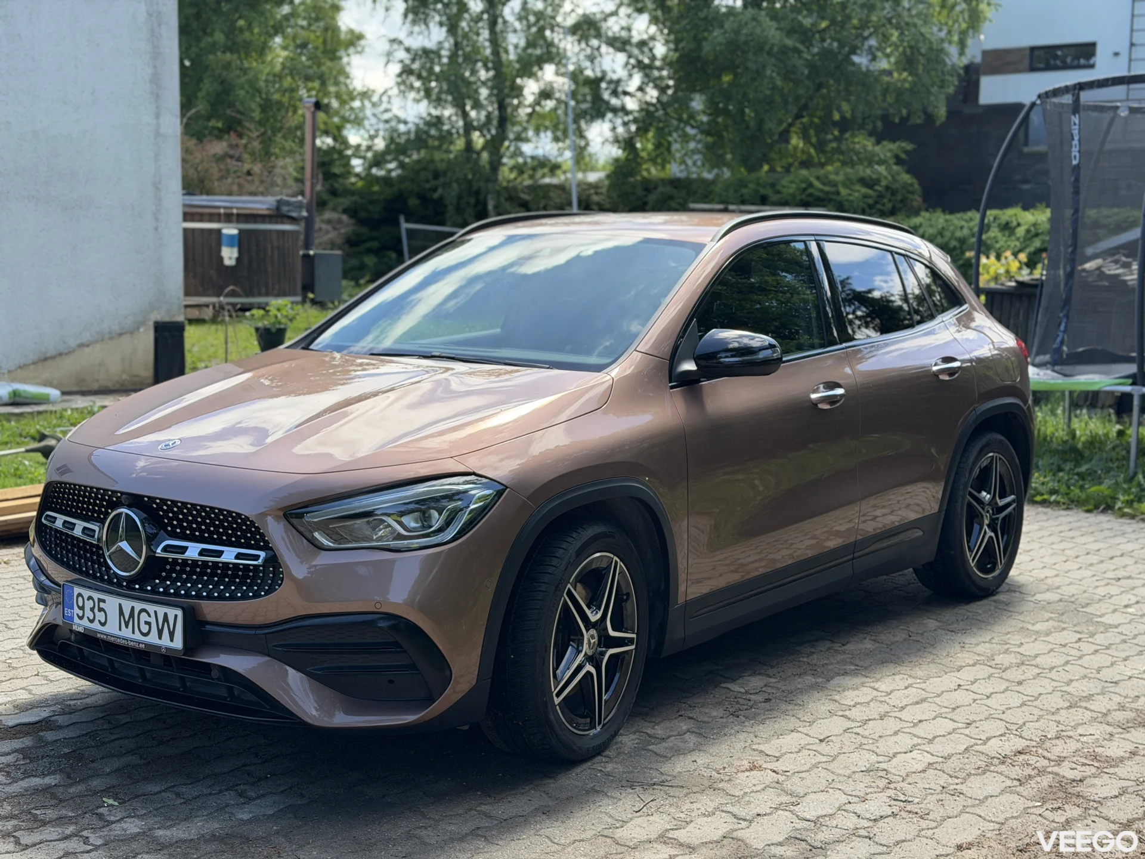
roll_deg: -0.5
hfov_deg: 39.7
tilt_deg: -5.9
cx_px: 572
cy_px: 430
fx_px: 1588
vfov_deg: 30.3
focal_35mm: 48
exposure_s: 1/1403
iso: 80
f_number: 1.78
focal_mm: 6.76
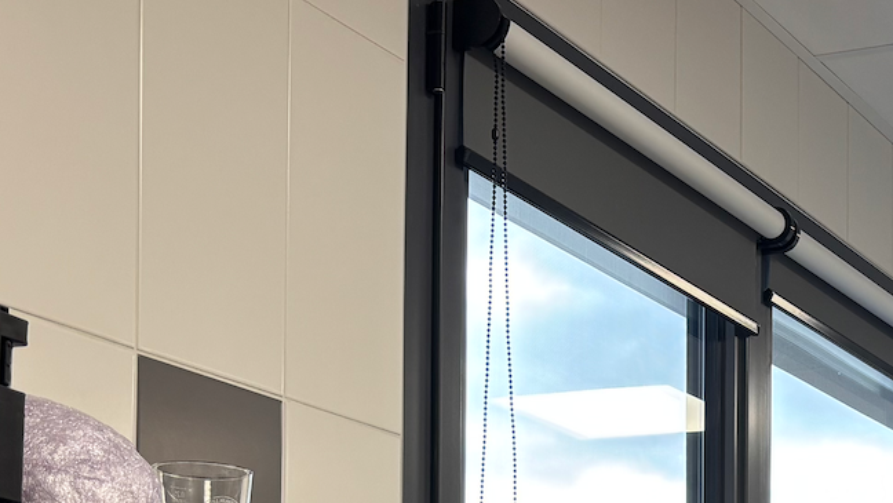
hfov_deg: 24.6
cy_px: 782
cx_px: 856
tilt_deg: +1.6
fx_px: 1966
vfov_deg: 13.6
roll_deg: +0.1
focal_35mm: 83
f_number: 1.6
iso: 64
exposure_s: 1/100
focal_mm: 5.96
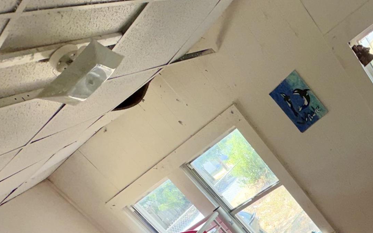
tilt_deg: -23.3
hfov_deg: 40.9
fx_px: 427
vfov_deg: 28.2
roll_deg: +39.9
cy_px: 247
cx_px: 378
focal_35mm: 42
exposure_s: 1/121
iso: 16
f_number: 2.2
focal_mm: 2.22
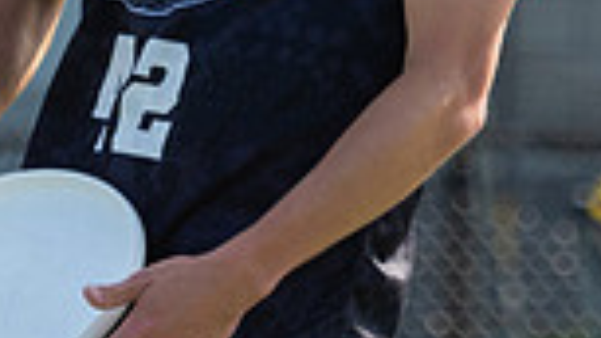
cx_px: 243
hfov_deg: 2.2
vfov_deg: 1.2
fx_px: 15678
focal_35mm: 984
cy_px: -175
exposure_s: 1/1600
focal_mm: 195
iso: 720
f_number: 5.6
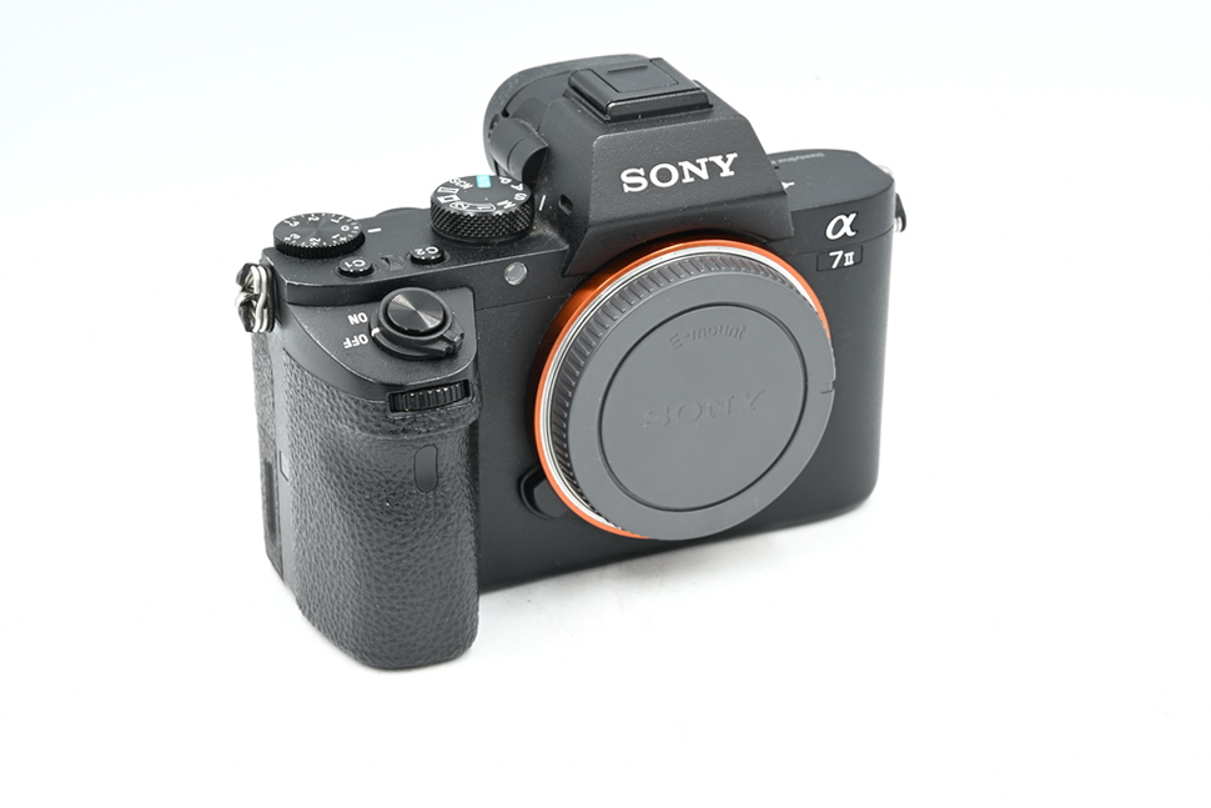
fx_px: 2523
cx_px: 606
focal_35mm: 75
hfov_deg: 27.0
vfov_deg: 18.2
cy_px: 404
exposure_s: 1/8
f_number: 14
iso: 100
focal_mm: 75
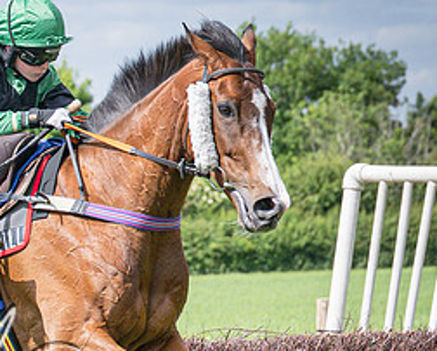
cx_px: -298
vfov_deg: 4.2
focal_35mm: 365
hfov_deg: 5.2
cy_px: 307
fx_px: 4724
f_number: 4
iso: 400
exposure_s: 1/3200
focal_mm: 70
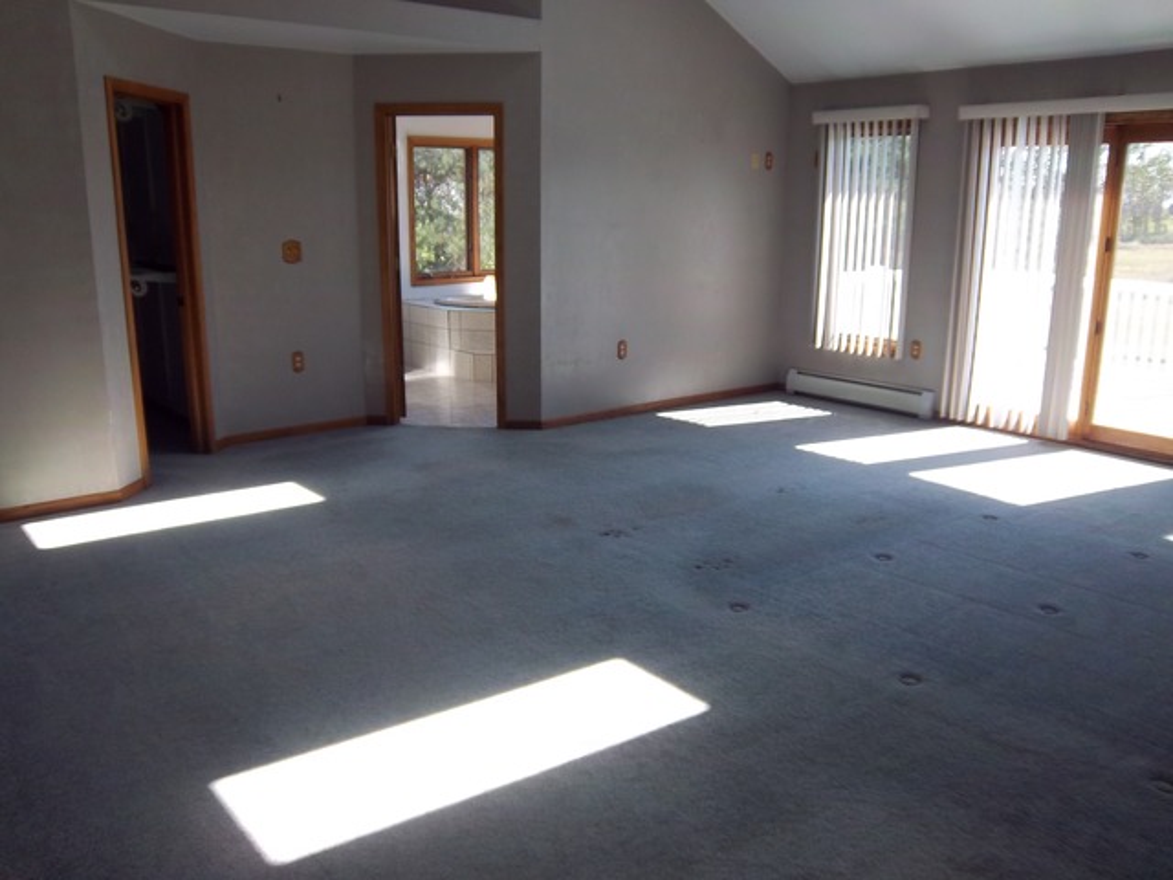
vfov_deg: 49.7
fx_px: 949
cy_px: 440
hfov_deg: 63.4
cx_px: 586
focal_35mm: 28
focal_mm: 5.05
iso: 64
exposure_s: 1/60
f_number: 3.5
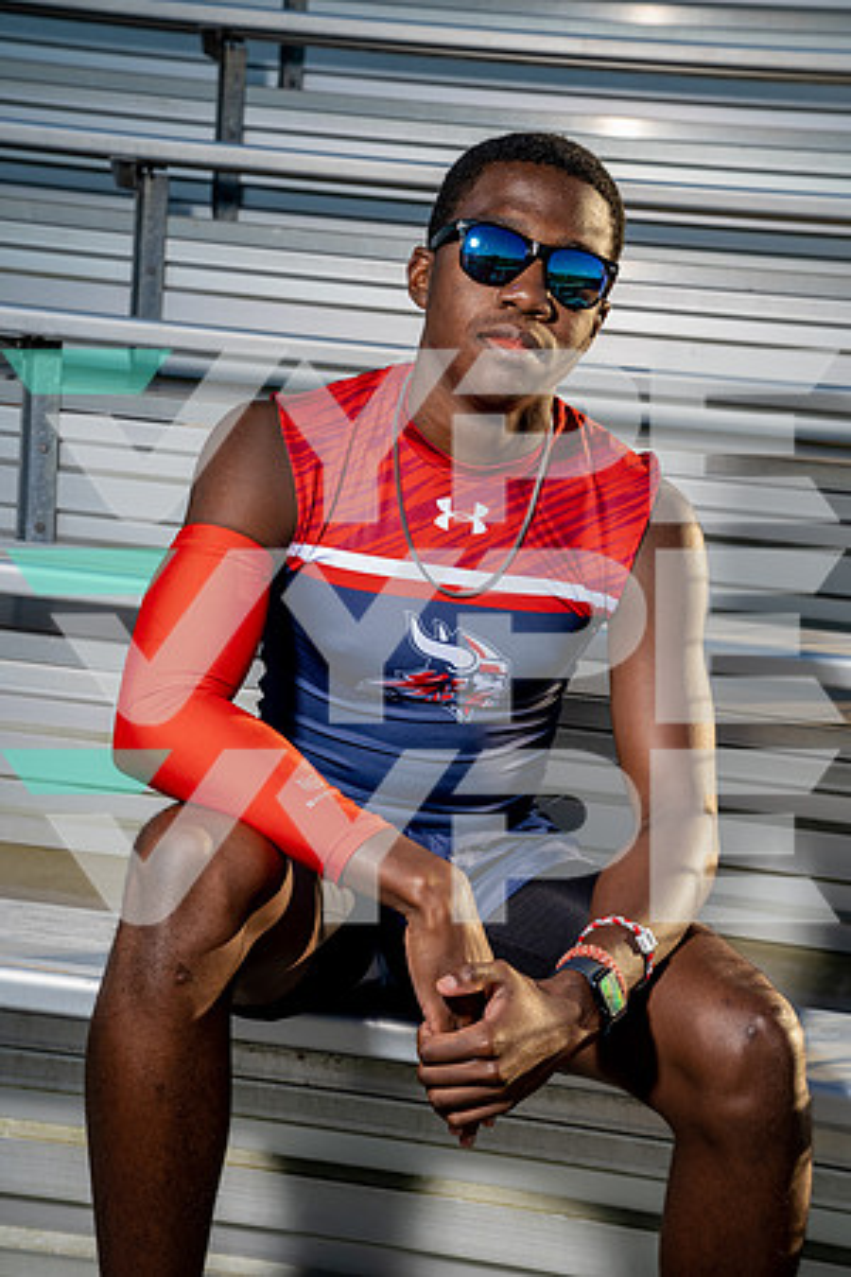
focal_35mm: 57
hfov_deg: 23.8
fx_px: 2021
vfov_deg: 35.1
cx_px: 426
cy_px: 638
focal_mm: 57
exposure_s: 1/250
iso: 100
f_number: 6.3
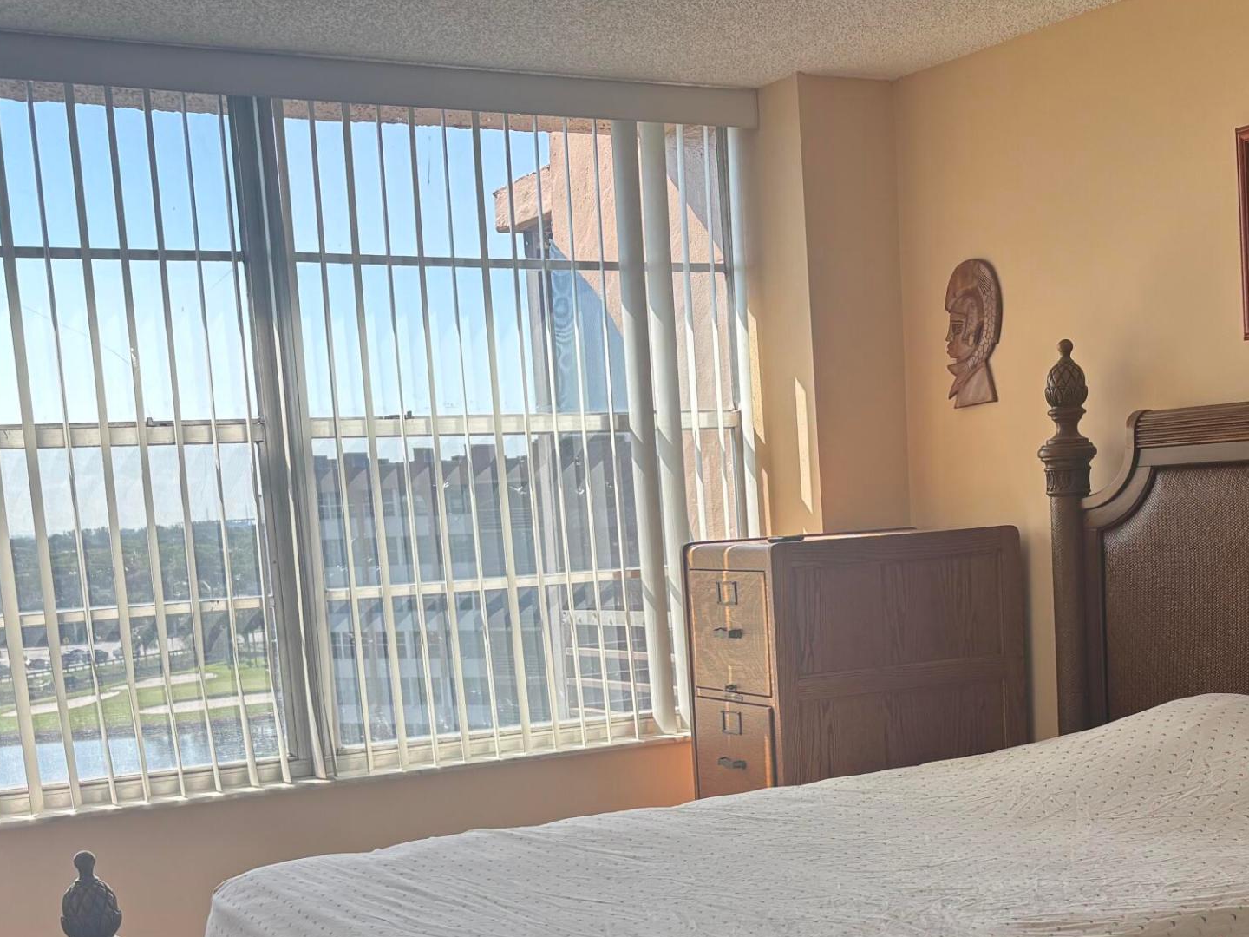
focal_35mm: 52
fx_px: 1876
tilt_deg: -6.6
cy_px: 755
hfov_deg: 36.5
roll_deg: +2.6
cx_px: 820
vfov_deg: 27.5
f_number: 1.6
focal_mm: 5.96
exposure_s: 1/626
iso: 50
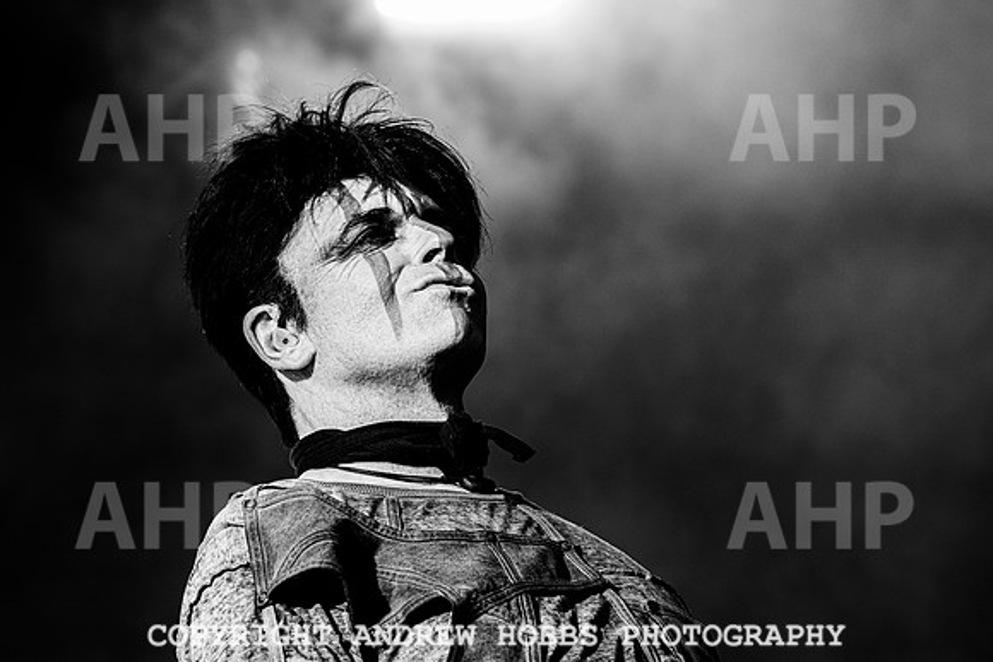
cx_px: 415
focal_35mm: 186
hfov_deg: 11.0
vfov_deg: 7.4
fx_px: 5135
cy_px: 277
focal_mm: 160
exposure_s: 1/1000
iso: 800
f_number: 5.6
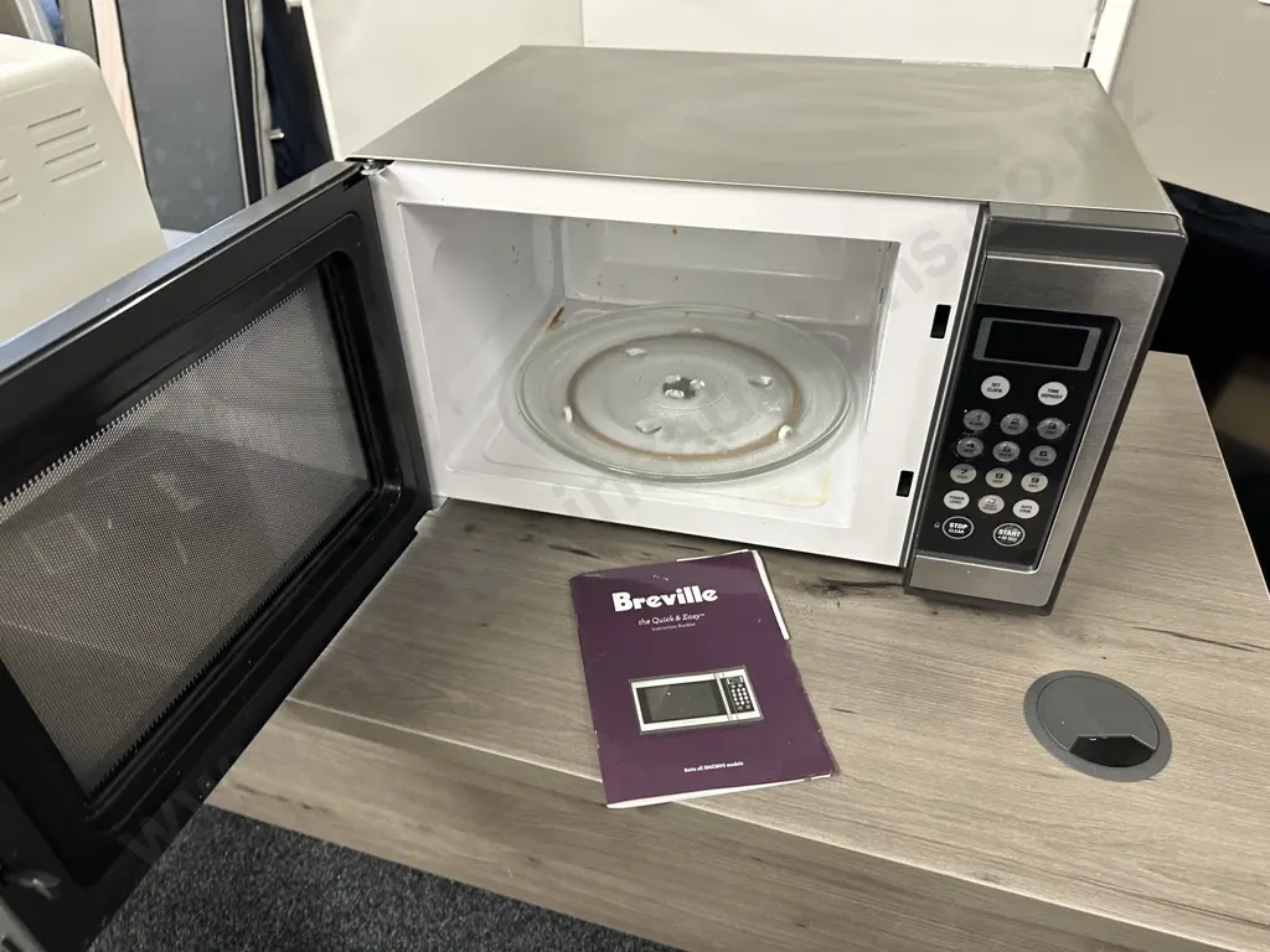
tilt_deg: -37.9
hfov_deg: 71.6
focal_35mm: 24
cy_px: 476
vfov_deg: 56.8
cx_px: 635
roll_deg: +1.3
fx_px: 881
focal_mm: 6.86
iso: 160
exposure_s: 1/50
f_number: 1.78
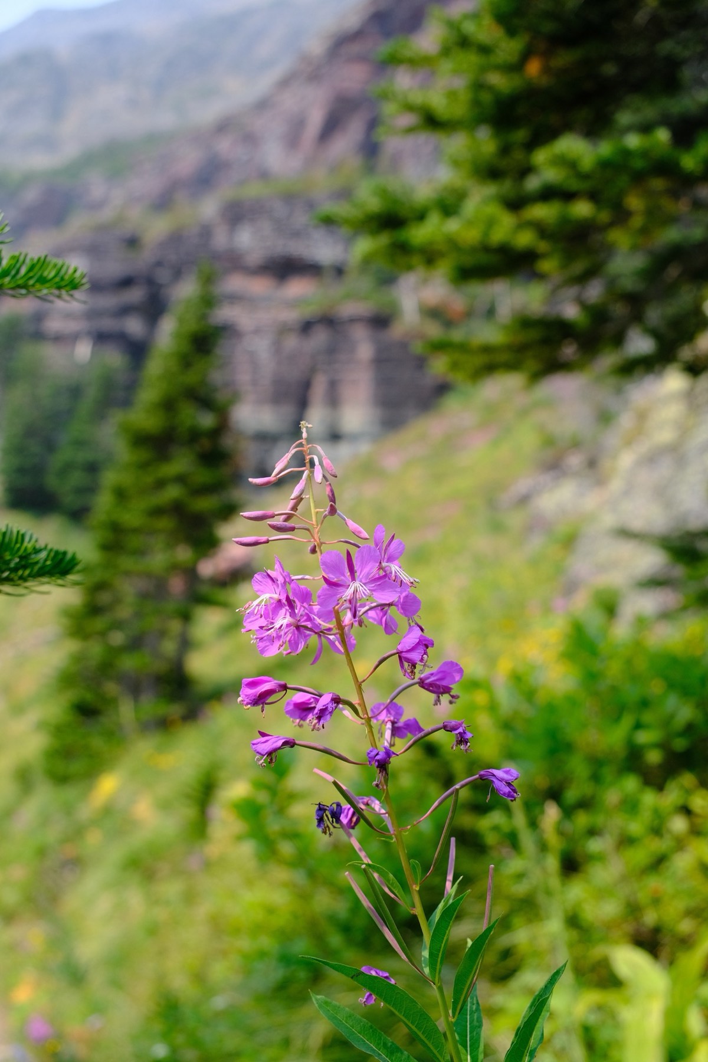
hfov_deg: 35.9
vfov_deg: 51.9
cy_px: 531
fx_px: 1091
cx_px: 354
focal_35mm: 37
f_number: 3.6
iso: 400
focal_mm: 24.9
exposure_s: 1/1500
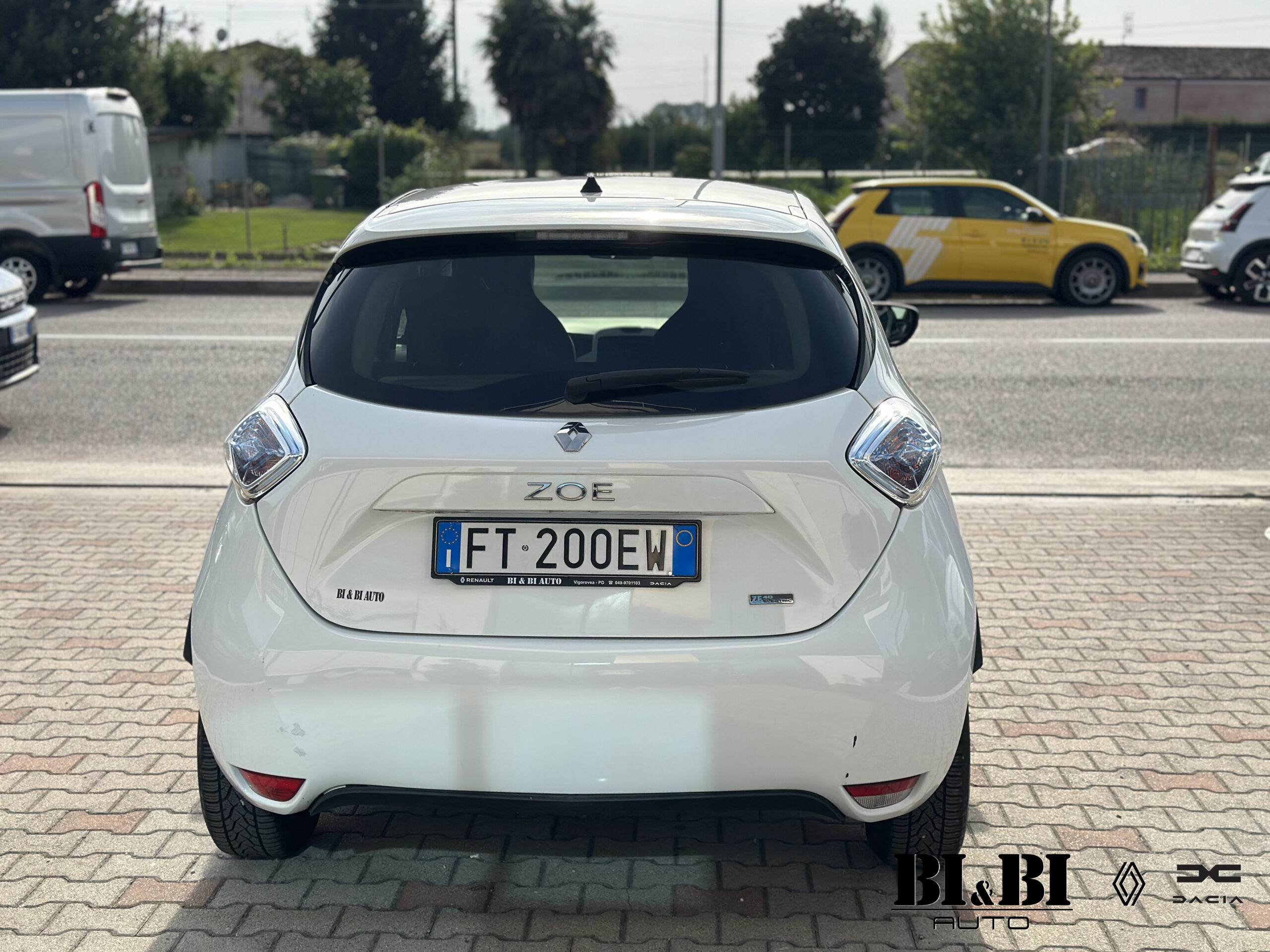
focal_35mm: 48
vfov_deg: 30.3
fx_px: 1761
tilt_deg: -10.6
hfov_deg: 39.7
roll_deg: +0.1
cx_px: 635
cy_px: 476
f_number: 1.78
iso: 100
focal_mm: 6.86
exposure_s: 1/6623
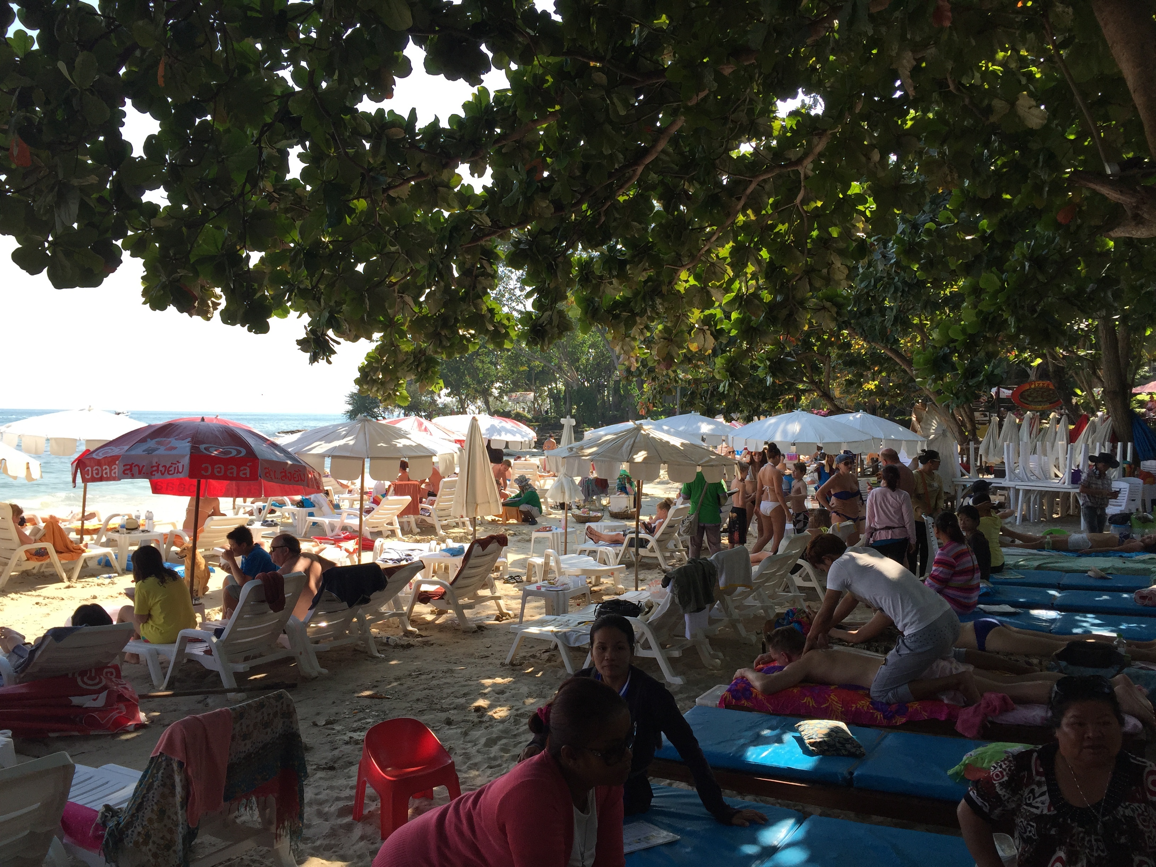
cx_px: 578
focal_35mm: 29
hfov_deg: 61.7
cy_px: 434
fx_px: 968
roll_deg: -1.6
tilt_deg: -1.9
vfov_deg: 48.2
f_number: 2.2
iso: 32
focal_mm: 4.15
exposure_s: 1/879
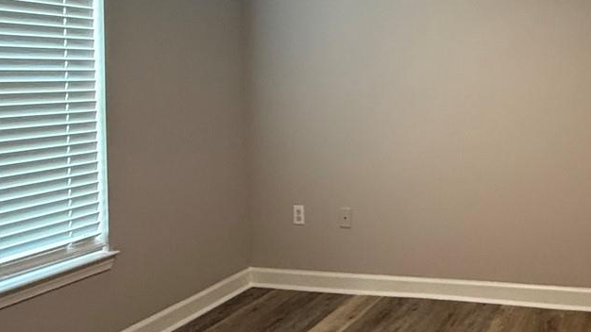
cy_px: 85
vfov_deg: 30.0
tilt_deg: -2.1
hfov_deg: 46.8
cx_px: 525
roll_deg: +0.9
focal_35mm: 39
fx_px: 611
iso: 320
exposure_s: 1/60
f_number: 2.2
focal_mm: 2.22
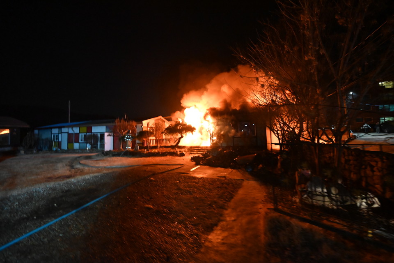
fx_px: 153
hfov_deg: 104.3
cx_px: 197
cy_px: 132
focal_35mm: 14
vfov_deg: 81.2
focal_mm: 14
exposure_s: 1/60
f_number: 4
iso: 8000
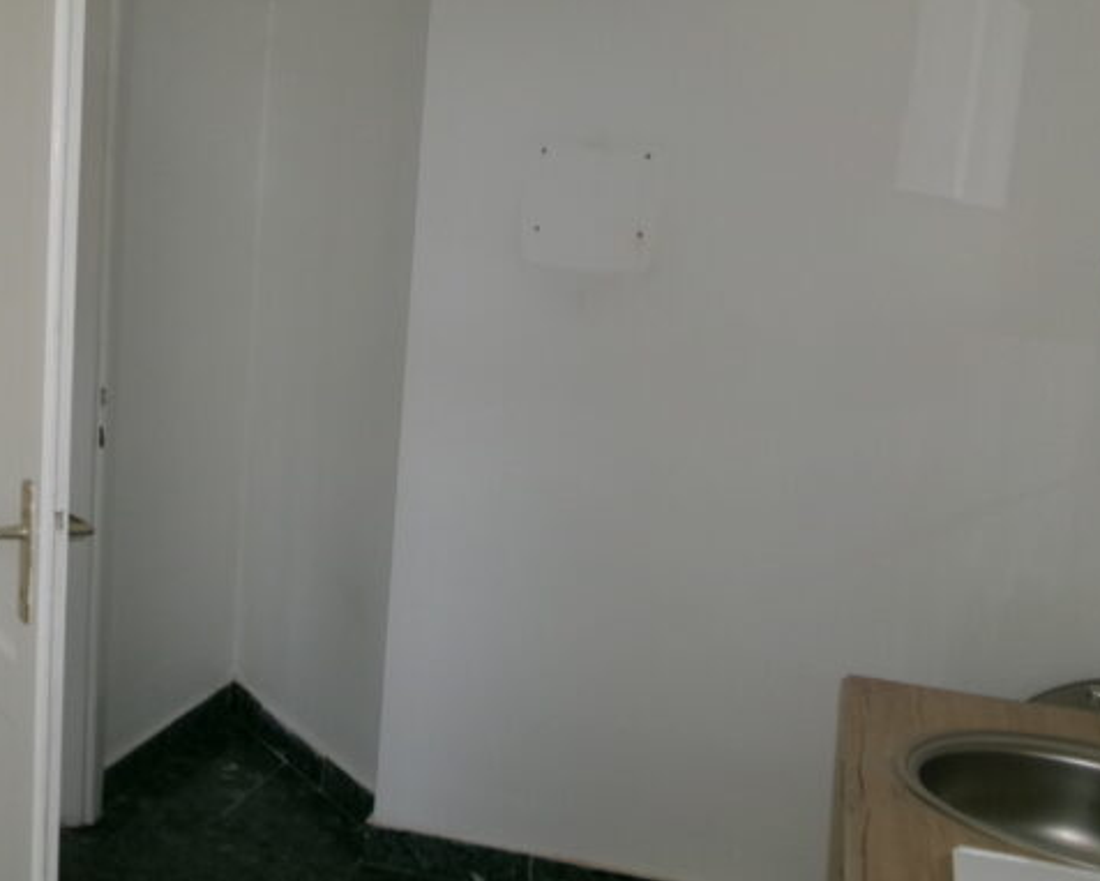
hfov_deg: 41.1
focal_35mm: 44
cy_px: 457
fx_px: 1433
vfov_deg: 34.2
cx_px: 318
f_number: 3.9
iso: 200
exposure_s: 1/60
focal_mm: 5.1
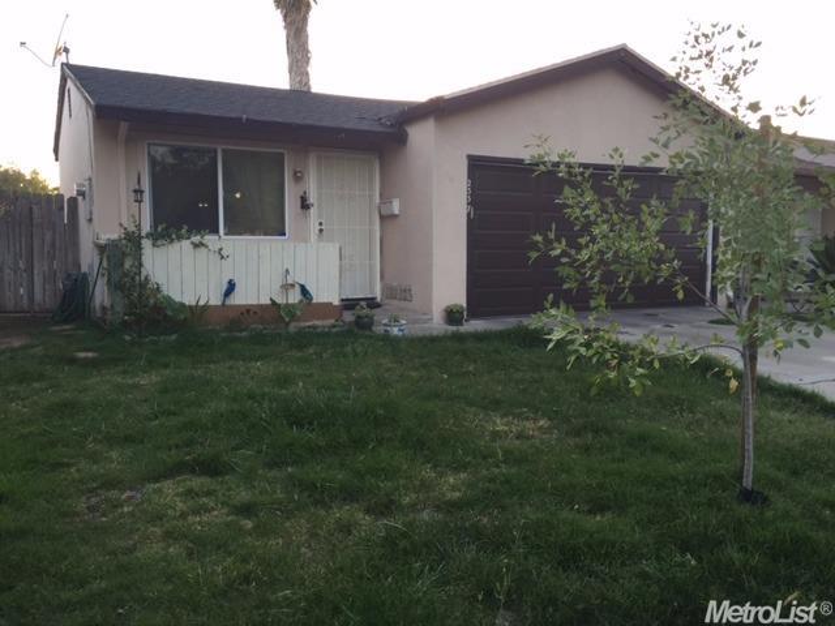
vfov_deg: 48.2
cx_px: 418
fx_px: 700
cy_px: 313
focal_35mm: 29
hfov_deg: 61.7
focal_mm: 4.15
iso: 40
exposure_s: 1/120
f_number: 2.2
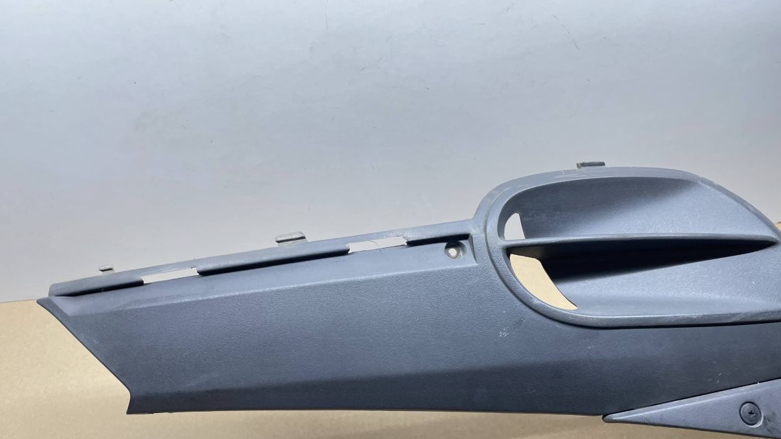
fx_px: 601
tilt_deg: -55.0
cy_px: 268
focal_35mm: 29
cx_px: 383
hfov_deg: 66.1
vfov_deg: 40.0
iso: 100
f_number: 1.6
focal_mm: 4.2
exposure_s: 1/100
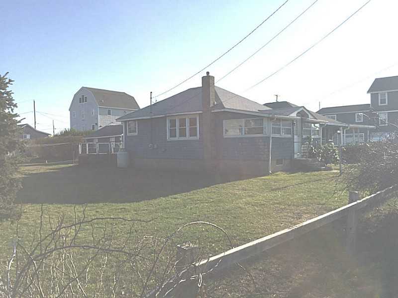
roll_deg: +0.6
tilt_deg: -0.9
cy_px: 149
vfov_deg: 48.2
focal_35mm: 29
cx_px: 199
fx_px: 333
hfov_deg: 61.7
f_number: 2.2
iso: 32
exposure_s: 1/3300
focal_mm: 4.15
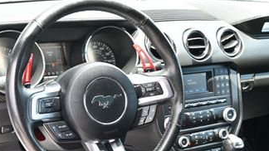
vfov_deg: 18.7
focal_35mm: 62
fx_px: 442
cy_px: 163
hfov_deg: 33.8
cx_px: 154
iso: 450
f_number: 3.8
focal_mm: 20
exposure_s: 1/125
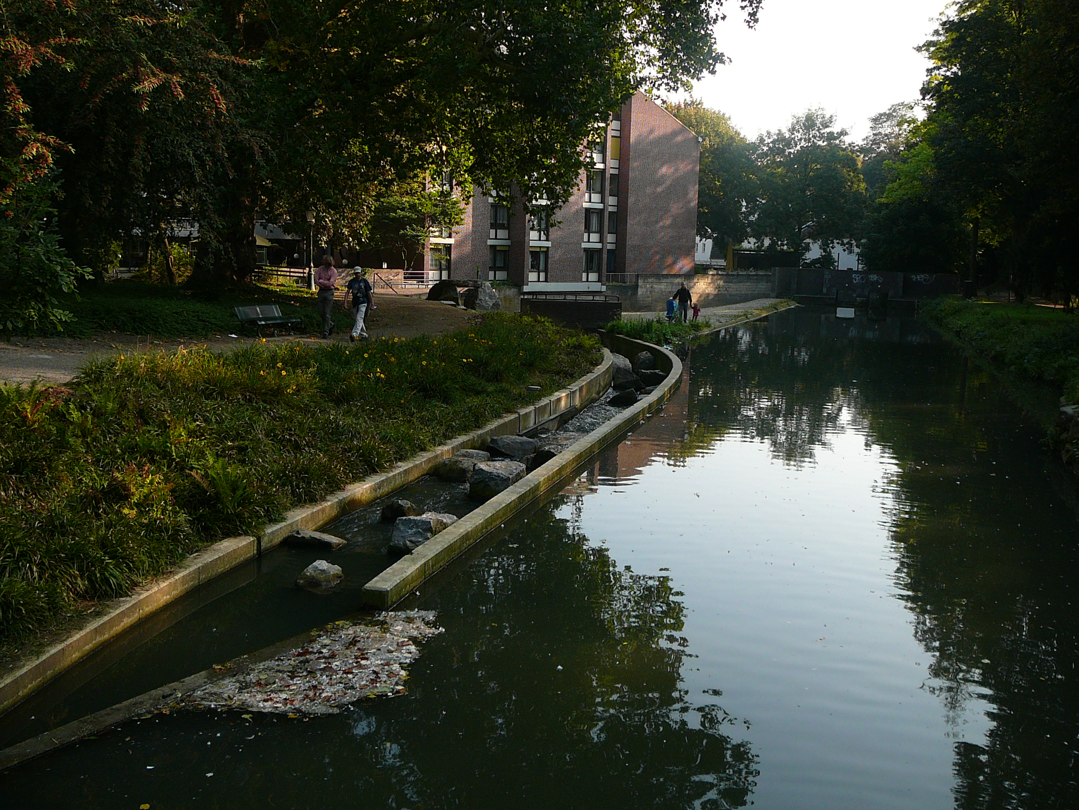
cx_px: 540
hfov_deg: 52.6
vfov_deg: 40.7
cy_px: 405
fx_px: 1091
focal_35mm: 35
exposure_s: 1/320
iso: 80
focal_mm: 5.2
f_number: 2.8
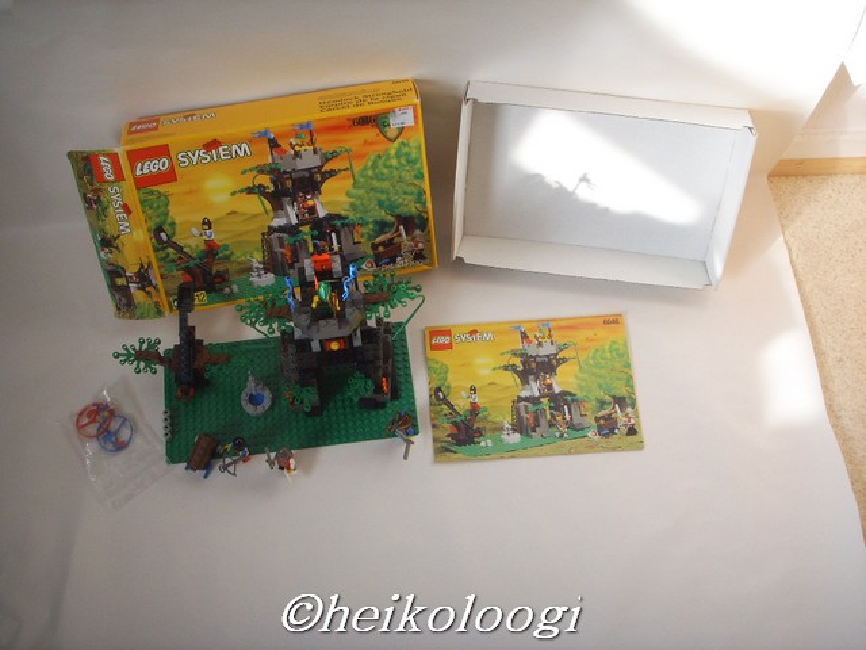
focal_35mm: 39
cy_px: 325
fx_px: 976
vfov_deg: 36.8
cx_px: 433
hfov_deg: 47.9
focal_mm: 6.6
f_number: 3.5
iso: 100
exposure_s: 1/90
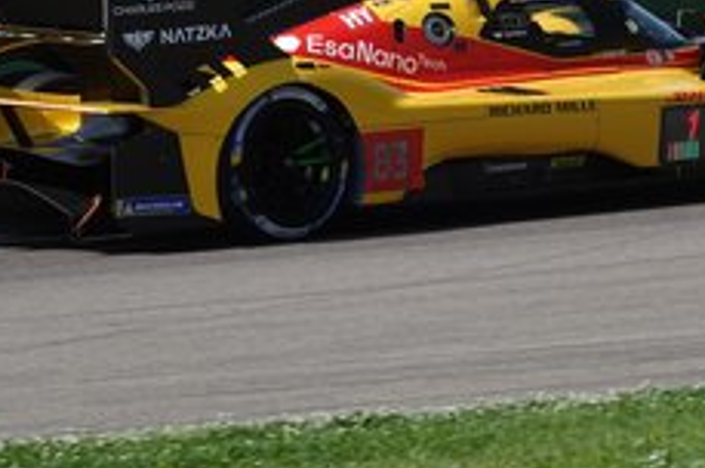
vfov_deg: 3.8
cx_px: 456
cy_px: 135
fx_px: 7079
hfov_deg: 5.7
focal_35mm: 362
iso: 160
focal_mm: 67.46
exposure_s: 1/1000
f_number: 5
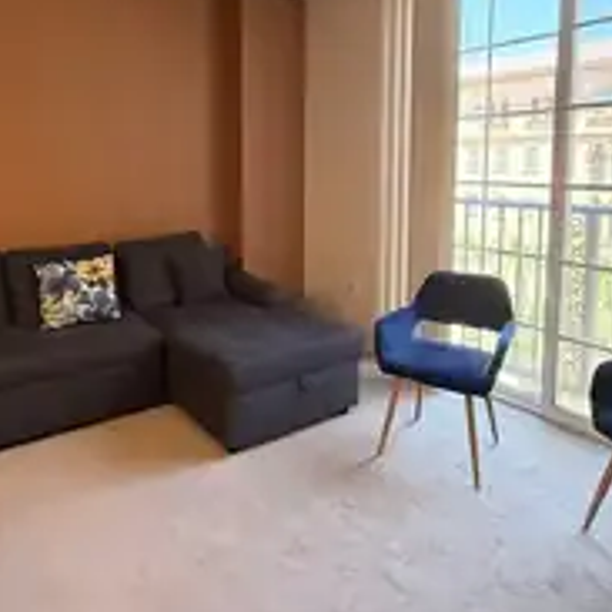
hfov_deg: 59.0
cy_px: 211
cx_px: 278
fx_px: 540
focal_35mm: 27
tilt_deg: -4.3
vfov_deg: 57.9
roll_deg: +0.1
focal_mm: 2.22
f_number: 2.2
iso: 160
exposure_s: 1/120
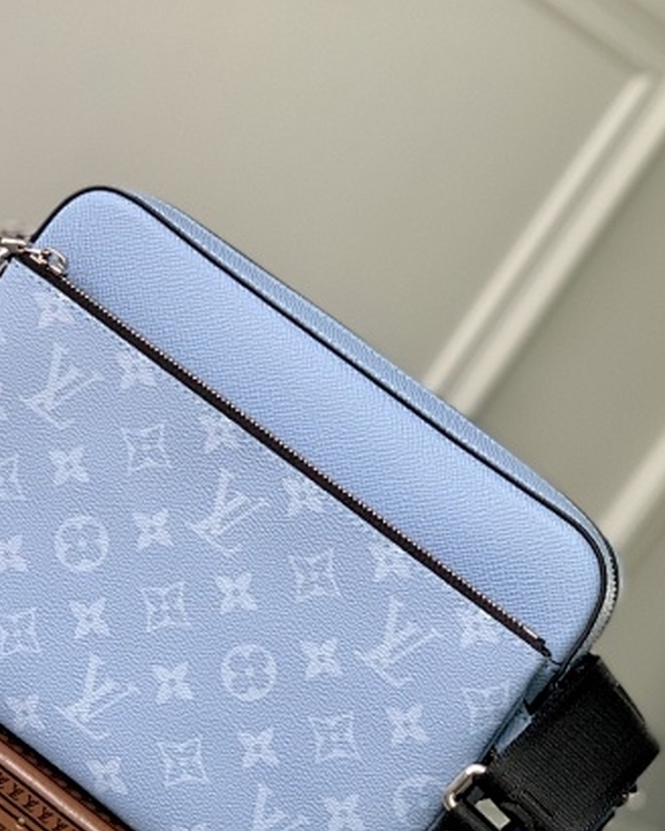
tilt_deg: -11.9
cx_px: 191
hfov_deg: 15.5
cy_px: 490
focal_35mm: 99
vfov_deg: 19.4
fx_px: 2436
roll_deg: -34.5
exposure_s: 1/122
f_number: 2.4
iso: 80
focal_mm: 6
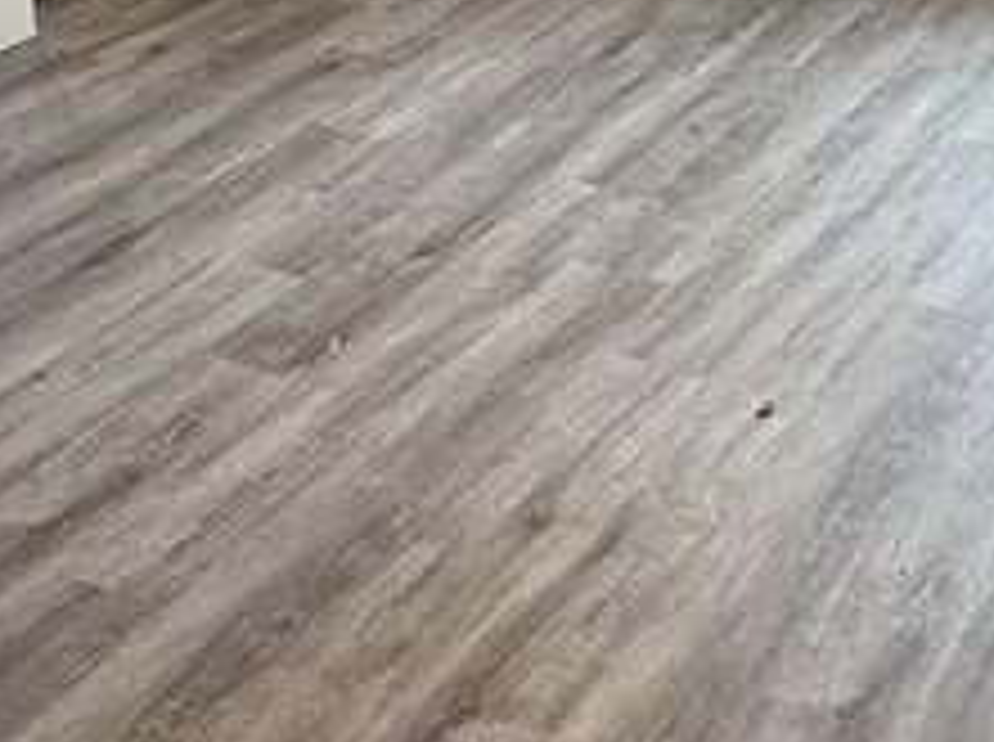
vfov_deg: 20.1
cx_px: 963
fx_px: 1863
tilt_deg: -13.6
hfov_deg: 28.3
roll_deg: -1.2
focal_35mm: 65
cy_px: -288
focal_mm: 2.22
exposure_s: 1/60
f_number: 2.2
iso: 200
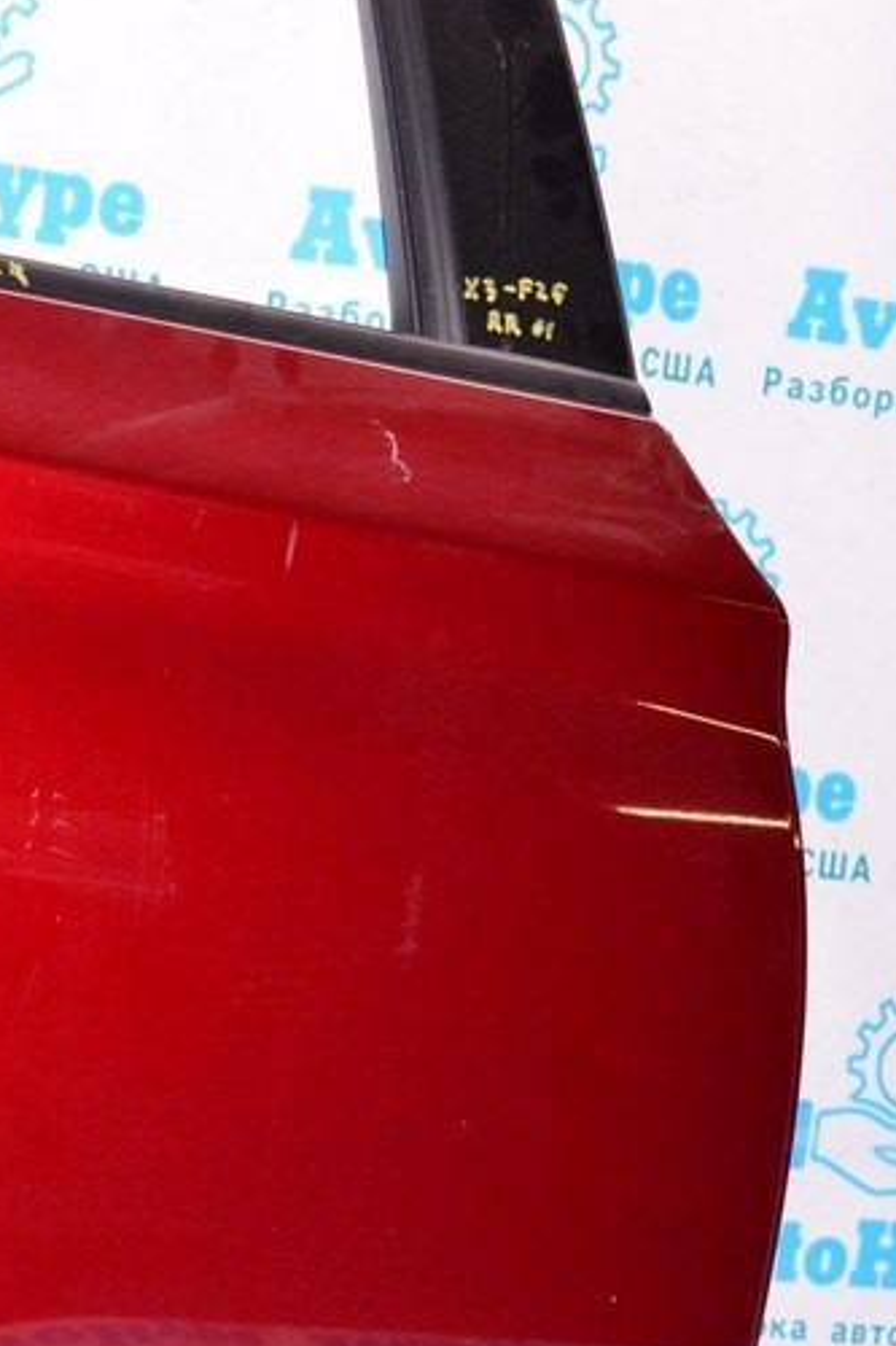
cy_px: 895
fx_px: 3326
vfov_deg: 22.8
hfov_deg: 14.6
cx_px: -288
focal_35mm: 89
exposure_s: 1/200
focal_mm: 29
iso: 1600
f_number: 8
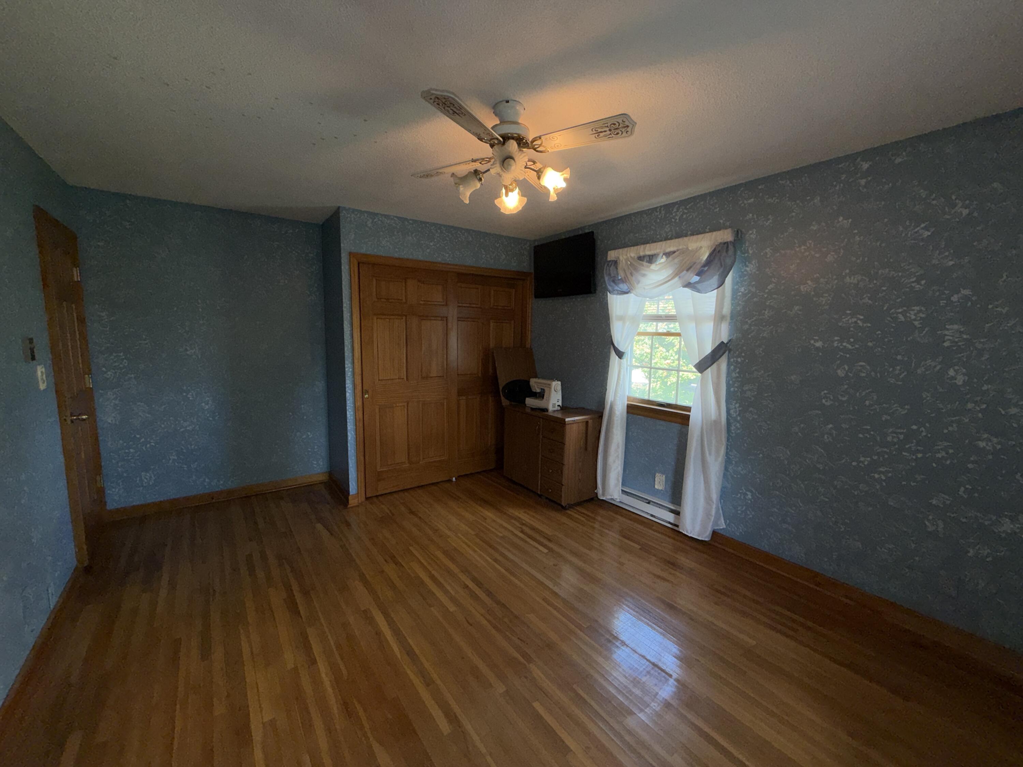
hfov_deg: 102.1
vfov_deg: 85.7
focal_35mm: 14
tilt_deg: -7.5
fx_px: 414
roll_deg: -1.0
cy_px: 384
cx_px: 512
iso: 50
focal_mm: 2.22
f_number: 2.2
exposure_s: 1/60
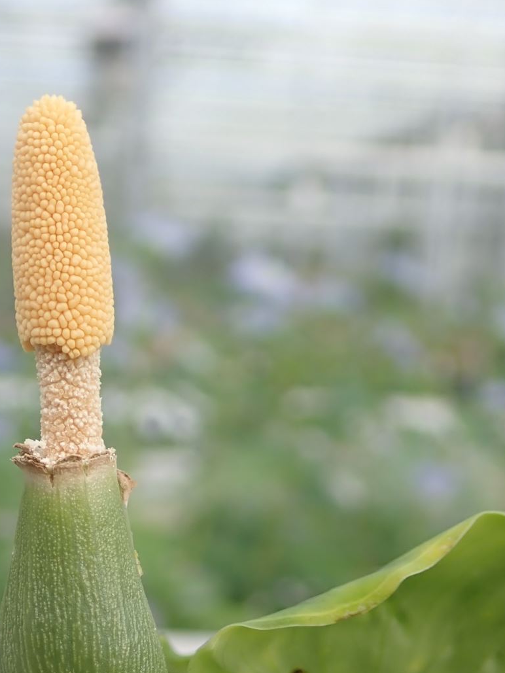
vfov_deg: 27.3
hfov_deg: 21.3
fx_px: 1322
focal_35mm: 68
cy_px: 640
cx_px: 73
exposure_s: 1/200
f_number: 2.6
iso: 100
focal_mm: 6.42
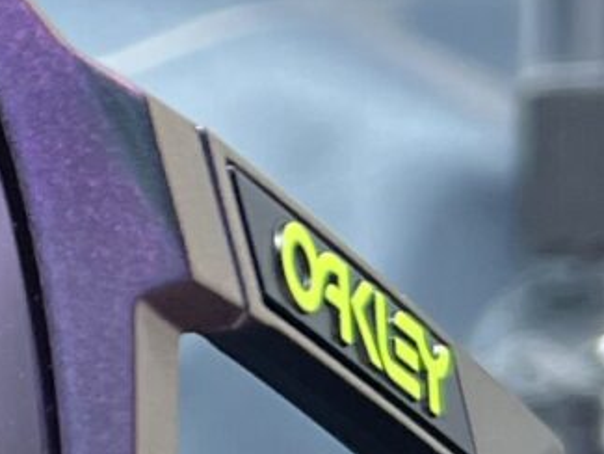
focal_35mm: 205
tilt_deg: +1.4
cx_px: -846
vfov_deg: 7.2
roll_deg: +0.6
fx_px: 3578
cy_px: 156
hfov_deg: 8.8
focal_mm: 5.7
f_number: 1.5
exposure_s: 1/100
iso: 125
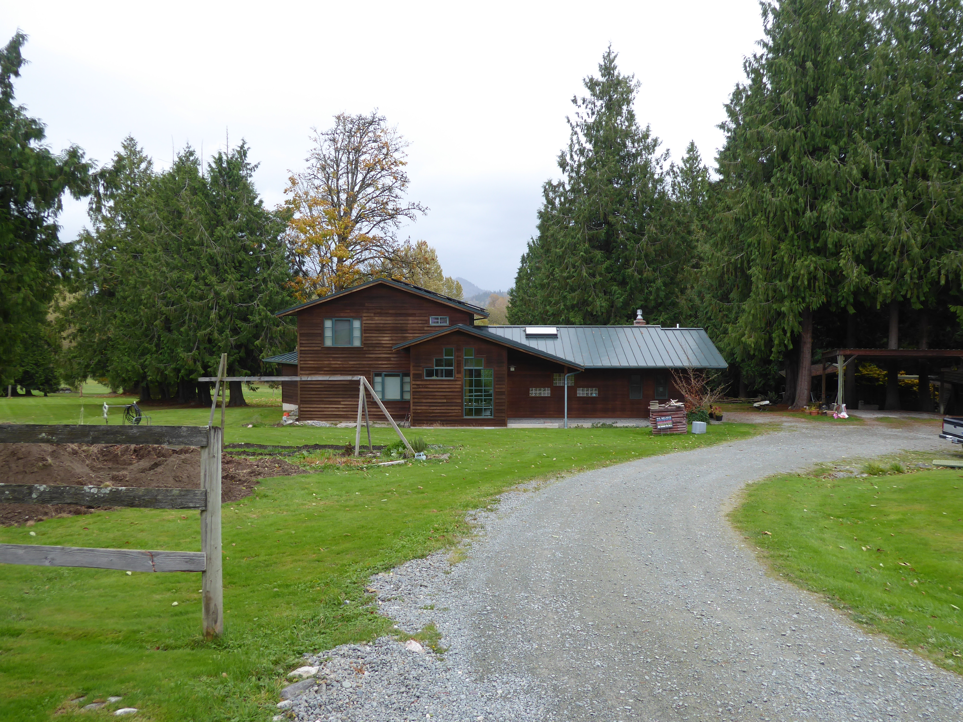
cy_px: 361
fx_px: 807
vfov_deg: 48.2
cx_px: 482
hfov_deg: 61.7
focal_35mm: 29
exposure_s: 1/80
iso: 80
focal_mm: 5
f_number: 3.5
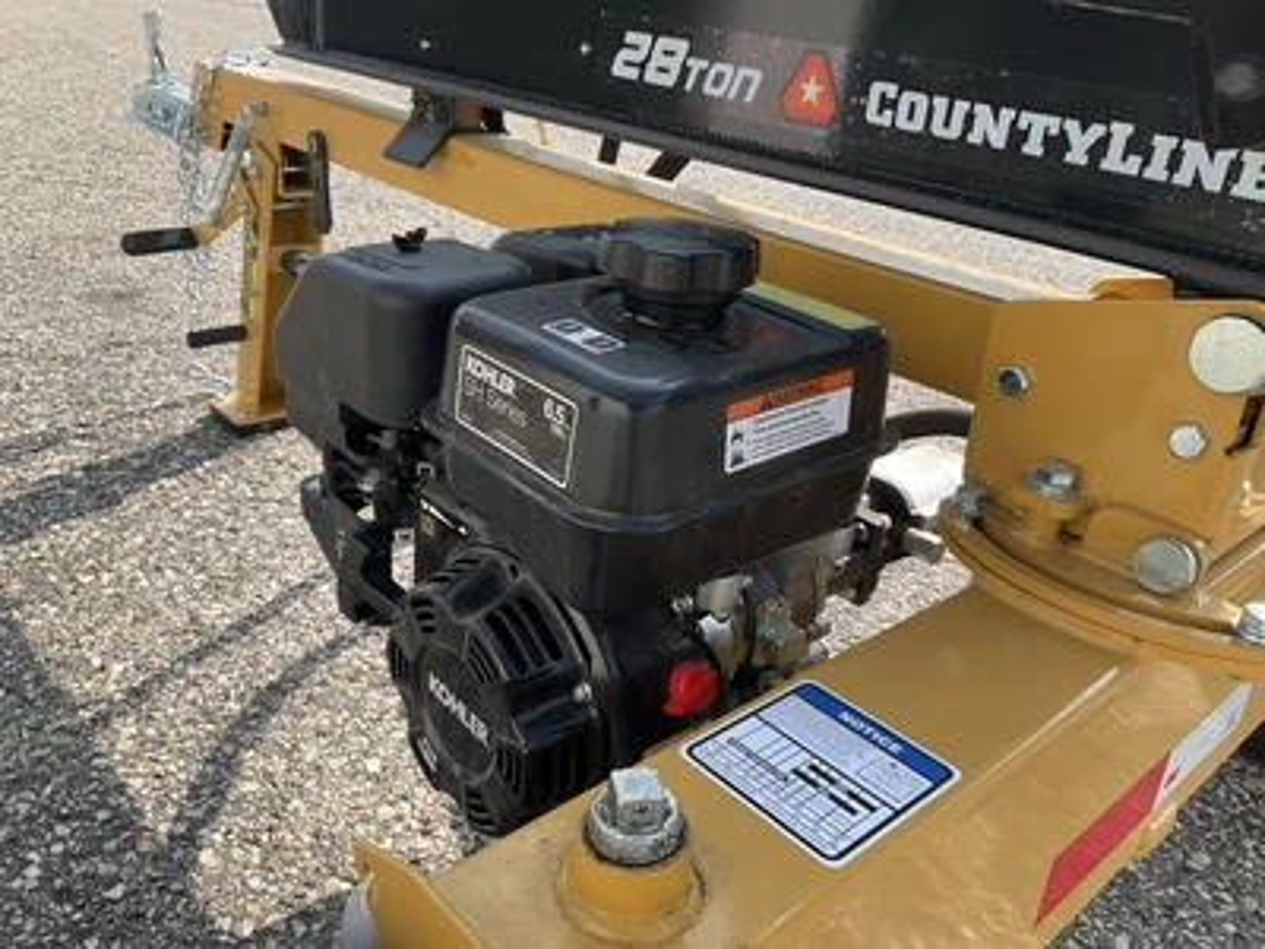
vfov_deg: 48.2
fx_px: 1060
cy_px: 474
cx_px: 632
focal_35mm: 29
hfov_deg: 61.7
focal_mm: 3
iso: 25
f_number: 1.8
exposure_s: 1/749
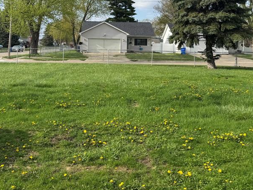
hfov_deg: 45.7
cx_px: 120
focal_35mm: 41
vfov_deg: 34.4
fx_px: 300
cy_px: 46
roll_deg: -0.7
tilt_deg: +1.1
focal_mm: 6.76
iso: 80
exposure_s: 1/2833
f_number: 1.78
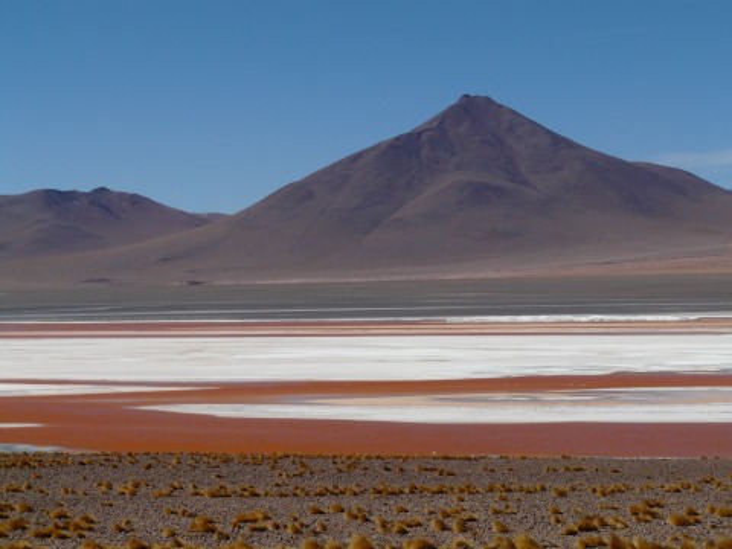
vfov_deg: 12.7
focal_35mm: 117
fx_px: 2474
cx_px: 366
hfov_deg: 16.8
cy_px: 274
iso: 100
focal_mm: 19.2
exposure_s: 1/500
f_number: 8
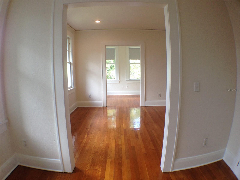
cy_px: 90
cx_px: 120
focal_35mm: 33
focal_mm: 4.12
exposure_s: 1/60
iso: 64
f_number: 2.4
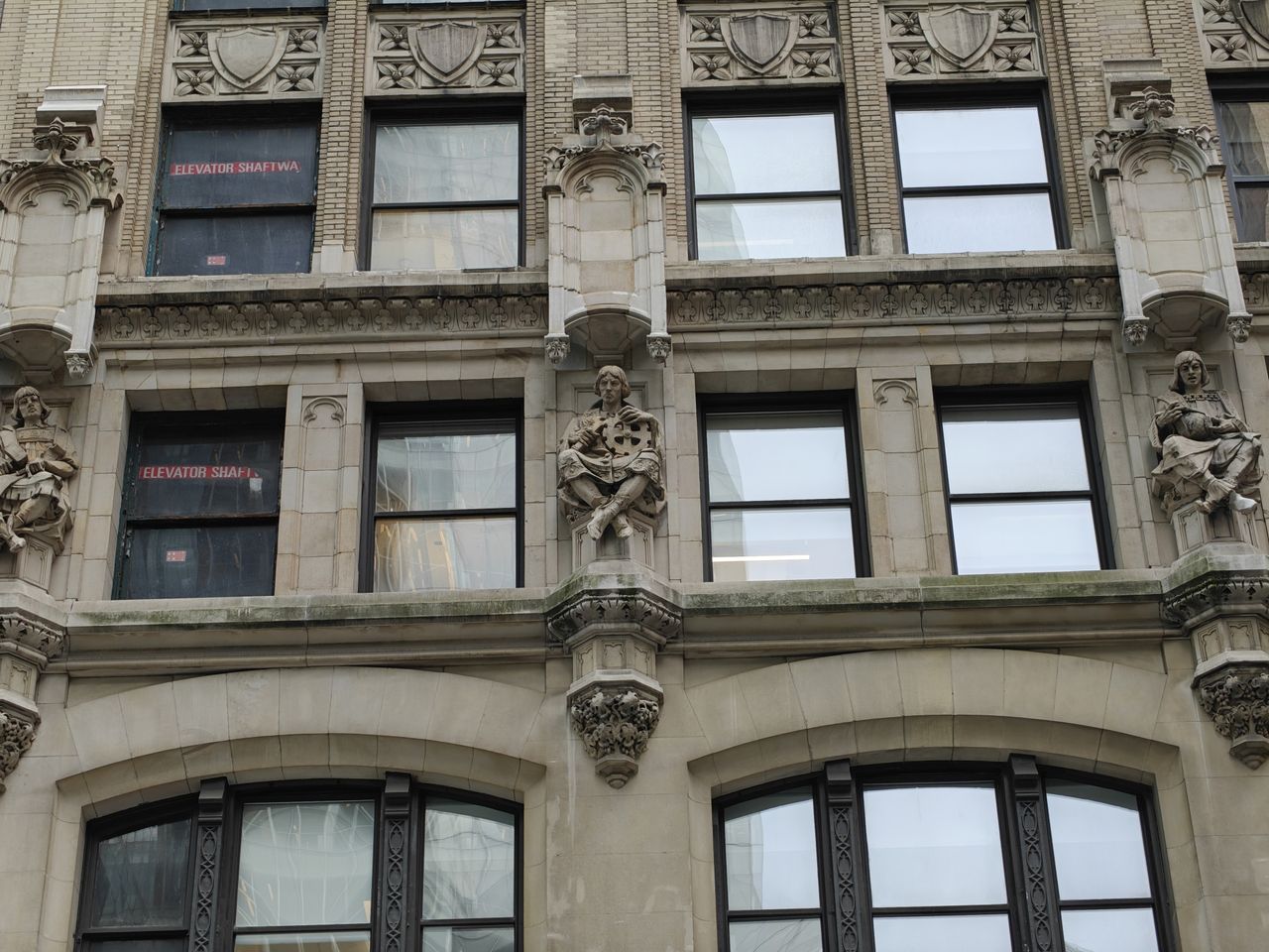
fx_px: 2676
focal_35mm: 73
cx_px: 634
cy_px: 476
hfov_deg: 26.7
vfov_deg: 20.2
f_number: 2.6
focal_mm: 13.85
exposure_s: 1/200
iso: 250
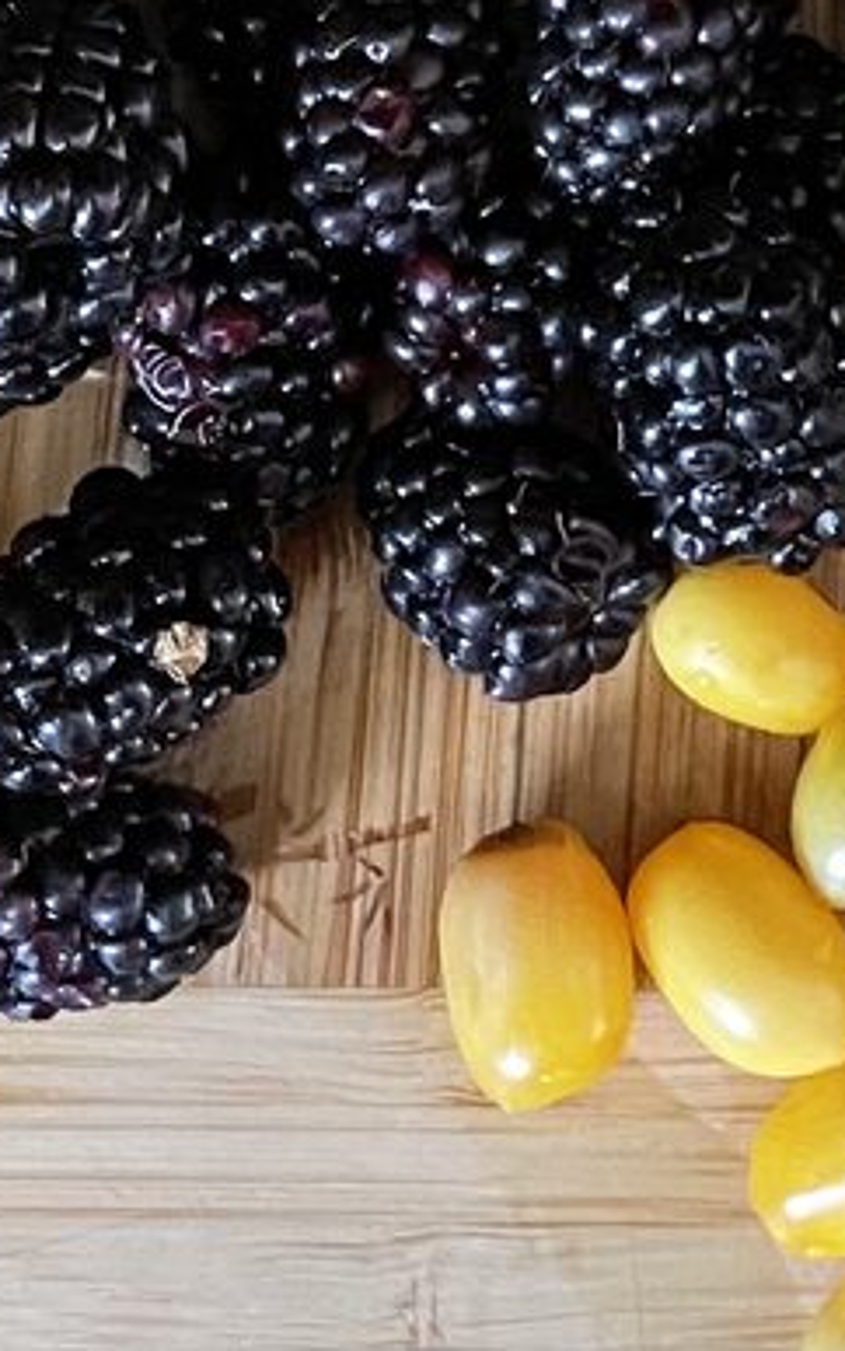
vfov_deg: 16.4
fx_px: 4199
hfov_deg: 10.9
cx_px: 1372
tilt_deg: -70.2
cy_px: -758
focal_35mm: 114
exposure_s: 1/41
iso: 500
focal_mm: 4.2
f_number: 1.6
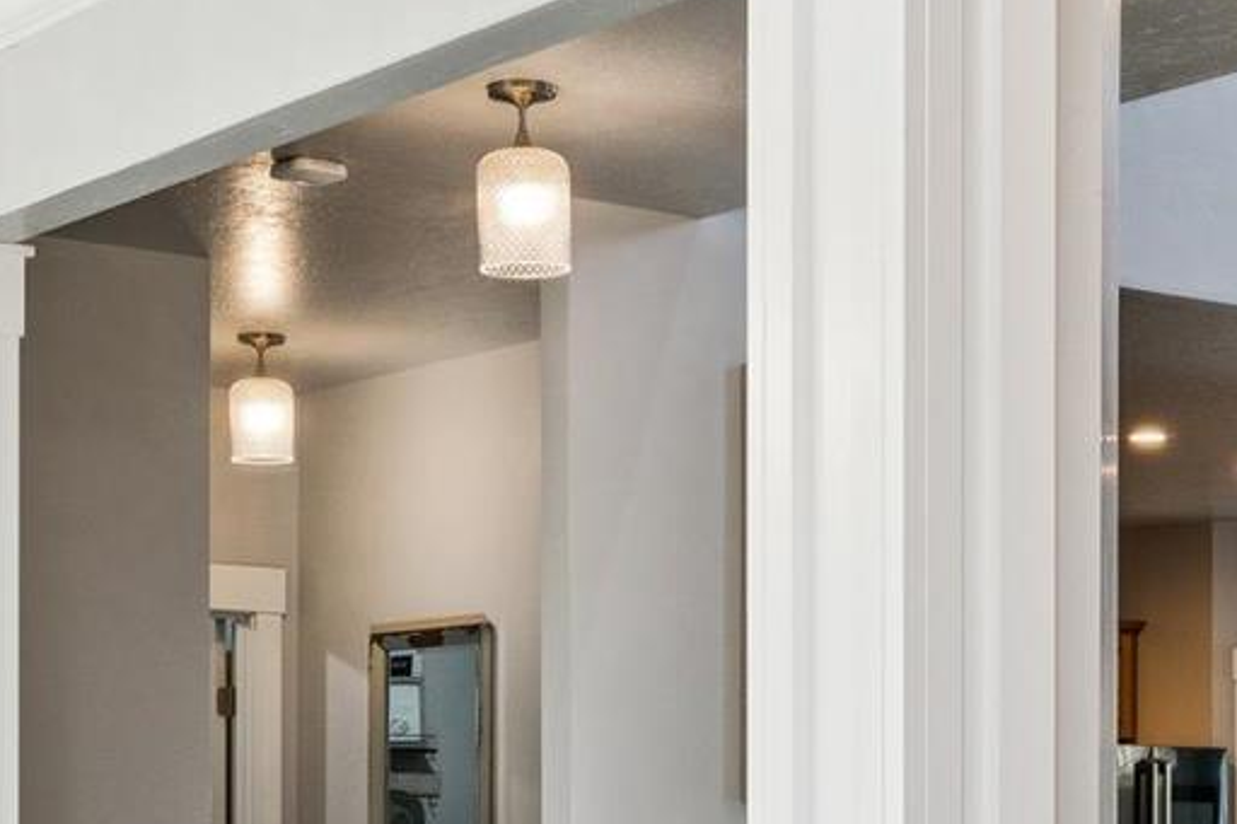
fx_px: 3112
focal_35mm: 91
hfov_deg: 22.4
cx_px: 754
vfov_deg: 14.8
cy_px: 863
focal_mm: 15.1
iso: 400
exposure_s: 1/8
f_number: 13
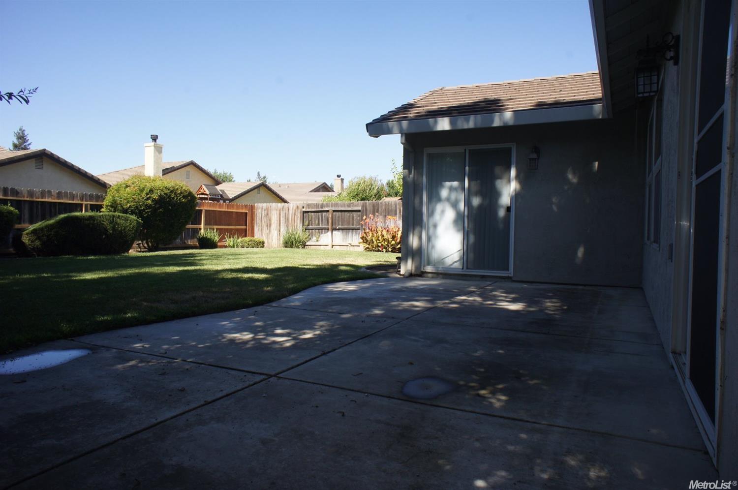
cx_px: 369
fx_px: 491
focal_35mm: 24
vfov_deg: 53.0
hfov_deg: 73.8
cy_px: 245
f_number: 11
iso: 200
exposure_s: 1/100
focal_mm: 16
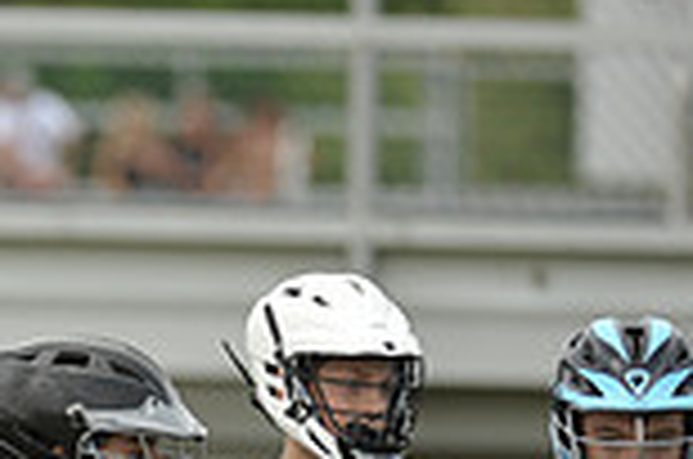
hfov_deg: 2.0
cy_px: 842
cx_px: -180
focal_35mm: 1056
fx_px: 20286
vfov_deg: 1.3
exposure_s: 1/2500
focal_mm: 280
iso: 800
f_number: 4
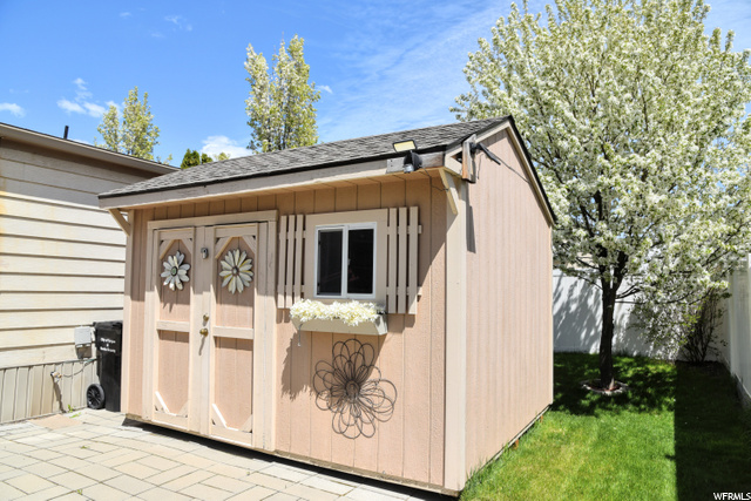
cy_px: 250
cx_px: 376
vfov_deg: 53.2
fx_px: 501
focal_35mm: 24
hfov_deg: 73.7
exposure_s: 1/400
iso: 200
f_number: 10
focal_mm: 24
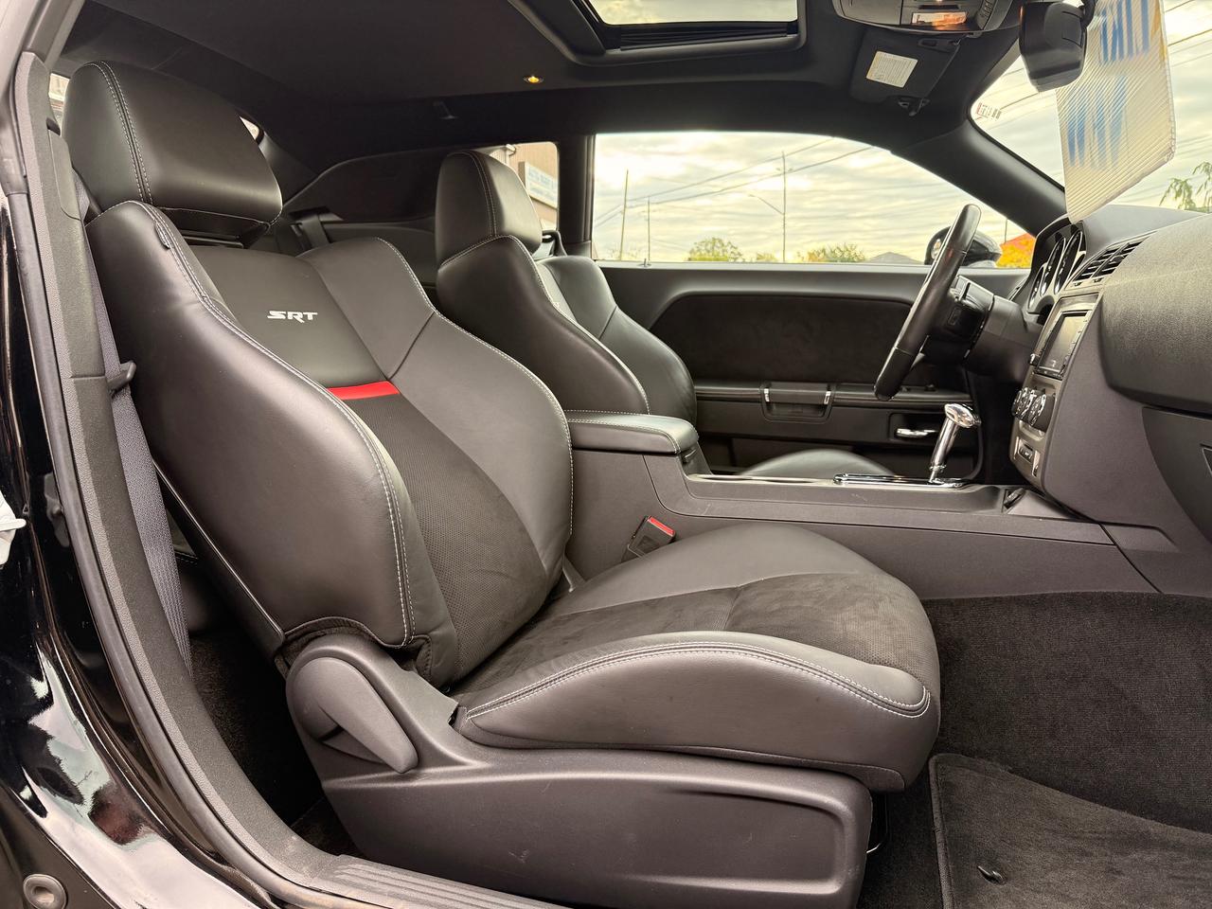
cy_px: 454
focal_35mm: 24
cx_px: 606
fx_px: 840
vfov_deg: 56.8
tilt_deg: -7.9
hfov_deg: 71.6
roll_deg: +0.7
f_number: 1.78
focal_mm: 6.76
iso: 200
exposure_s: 1/217
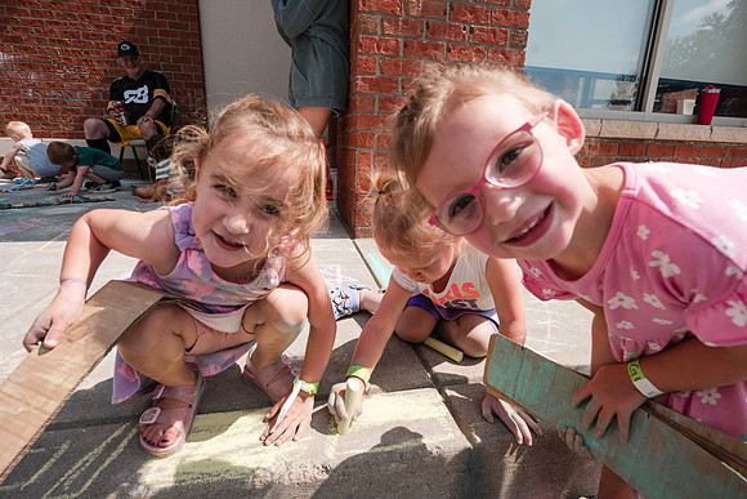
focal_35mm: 18
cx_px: 371
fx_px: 372
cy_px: 246
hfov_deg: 90.3
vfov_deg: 67.7
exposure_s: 1/400
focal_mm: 16
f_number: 7.1
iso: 100
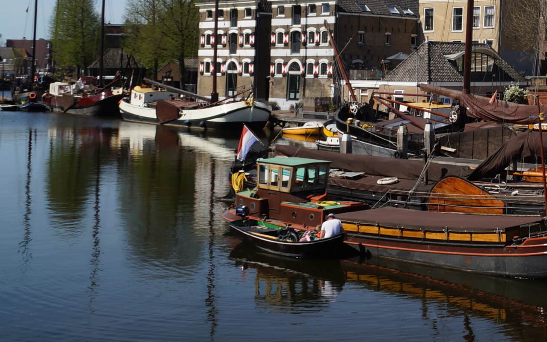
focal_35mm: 62
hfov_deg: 30.1
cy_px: -26
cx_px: 576
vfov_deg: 20.1
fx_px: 924
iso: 100
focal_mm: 18
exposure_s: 1/250
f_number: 10
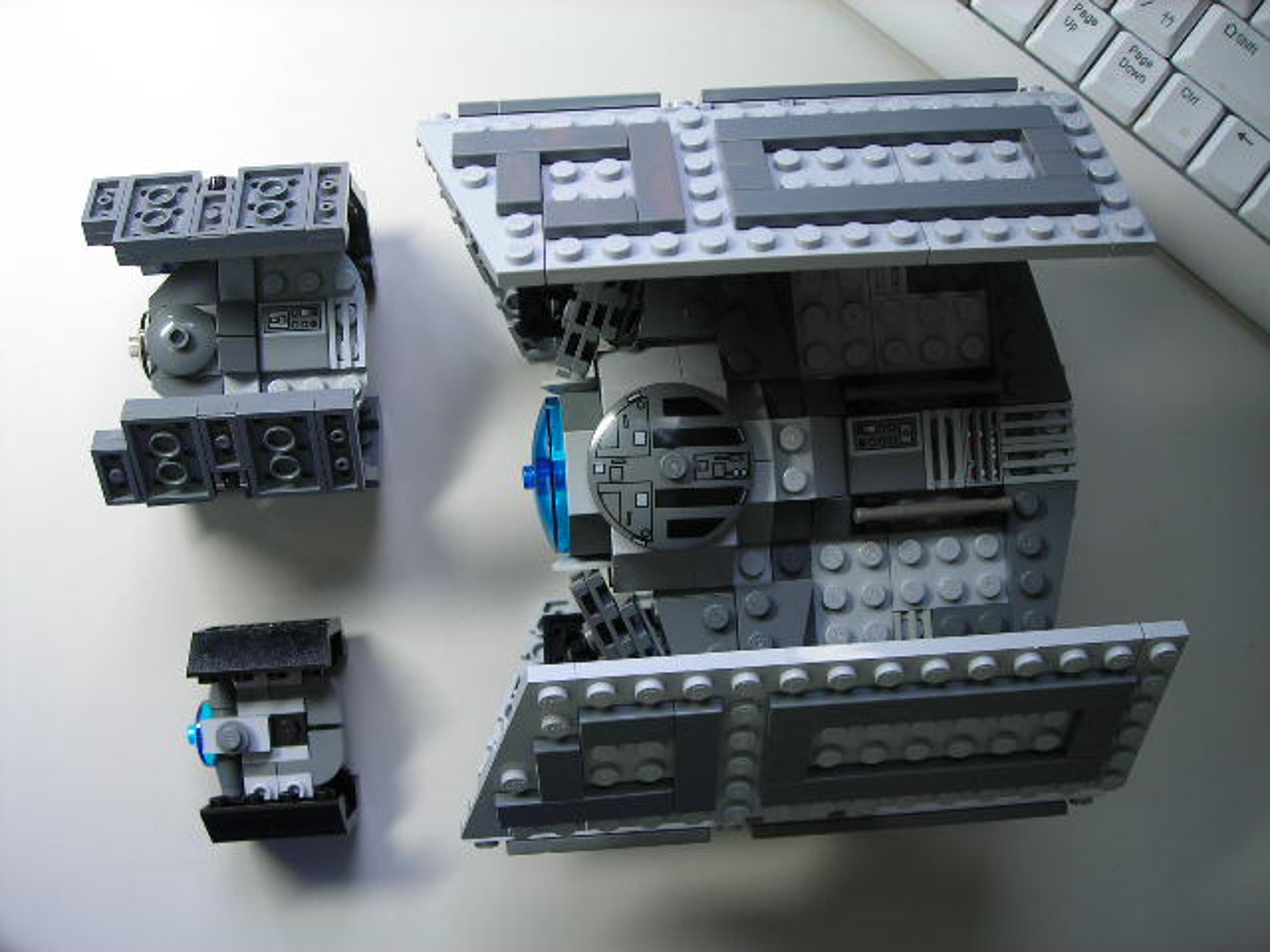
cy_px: 476
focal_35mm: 38
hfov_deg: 49.0
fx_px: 1394
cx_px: 635
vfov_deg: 37.7
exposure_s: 1/16.7
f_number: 3.2
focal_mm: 6.3
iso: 50
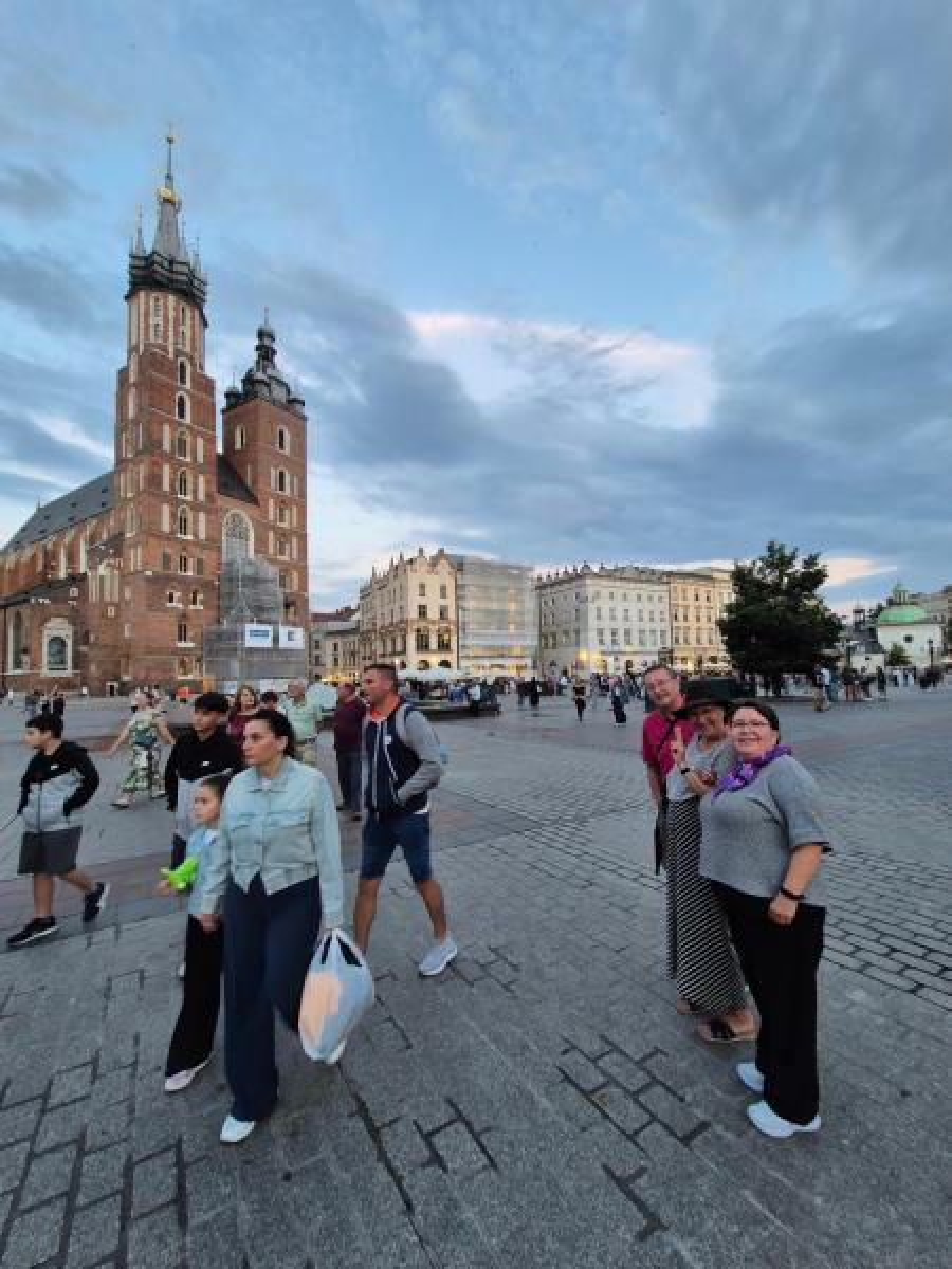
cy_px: 634
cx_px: 476
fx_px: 477
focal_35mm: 13
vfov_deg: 106.2
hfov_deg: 89.9
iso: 80
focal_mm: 2.2
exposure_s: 1/50
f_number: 2.2
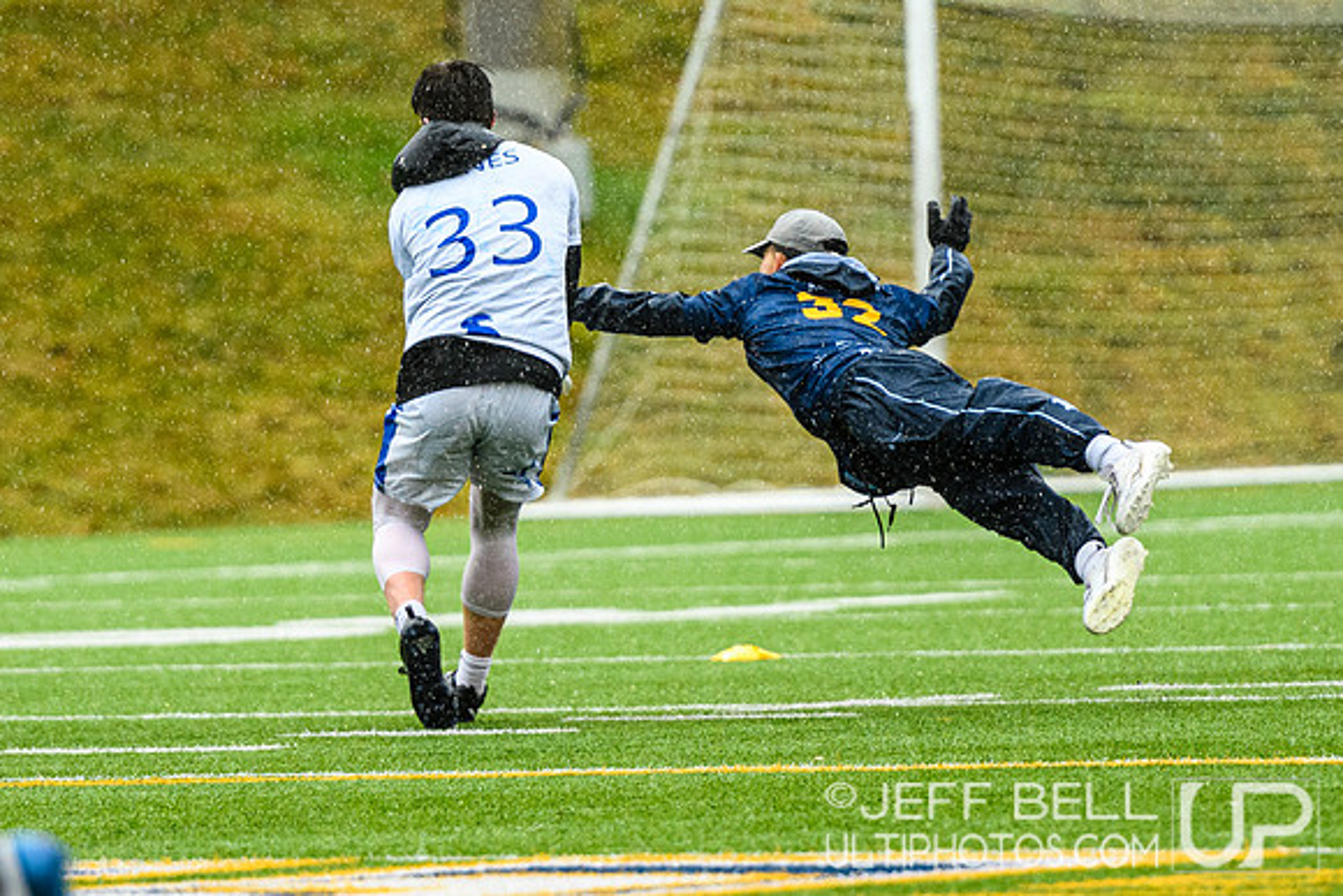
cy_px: 366
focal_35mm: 523
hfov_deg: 3.9
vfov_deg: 2.6
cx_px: 557
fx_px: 19530
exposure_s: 1/1000
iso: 800
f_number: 3.2
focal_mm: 200
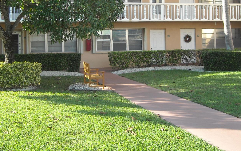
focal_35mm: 60
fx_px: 394
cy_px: 28
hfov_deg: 34.0
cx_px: 111
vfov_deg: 21.3
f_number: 2.8
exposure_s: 1/250
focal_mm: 5.7
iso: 77
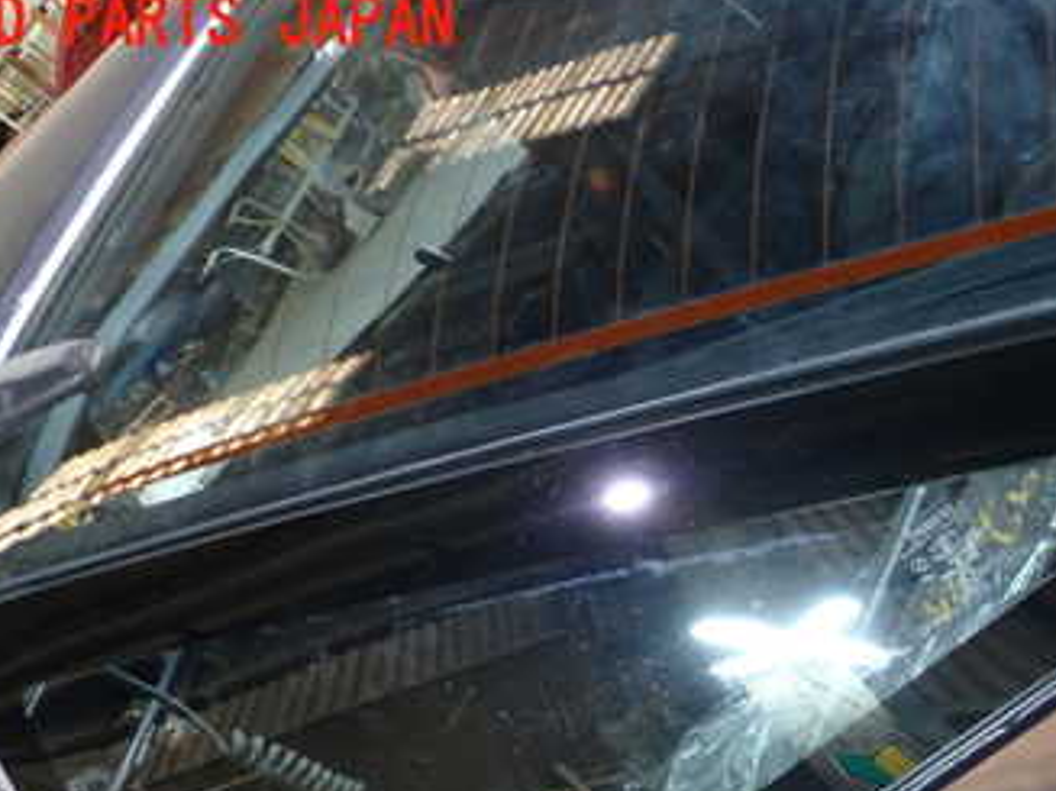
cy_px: 710
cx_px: 836
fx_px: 1677
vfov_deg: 25.7
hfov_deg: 34.0
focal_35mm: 55
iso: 250
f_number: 2.3
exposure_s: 1/30
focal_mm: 5.4
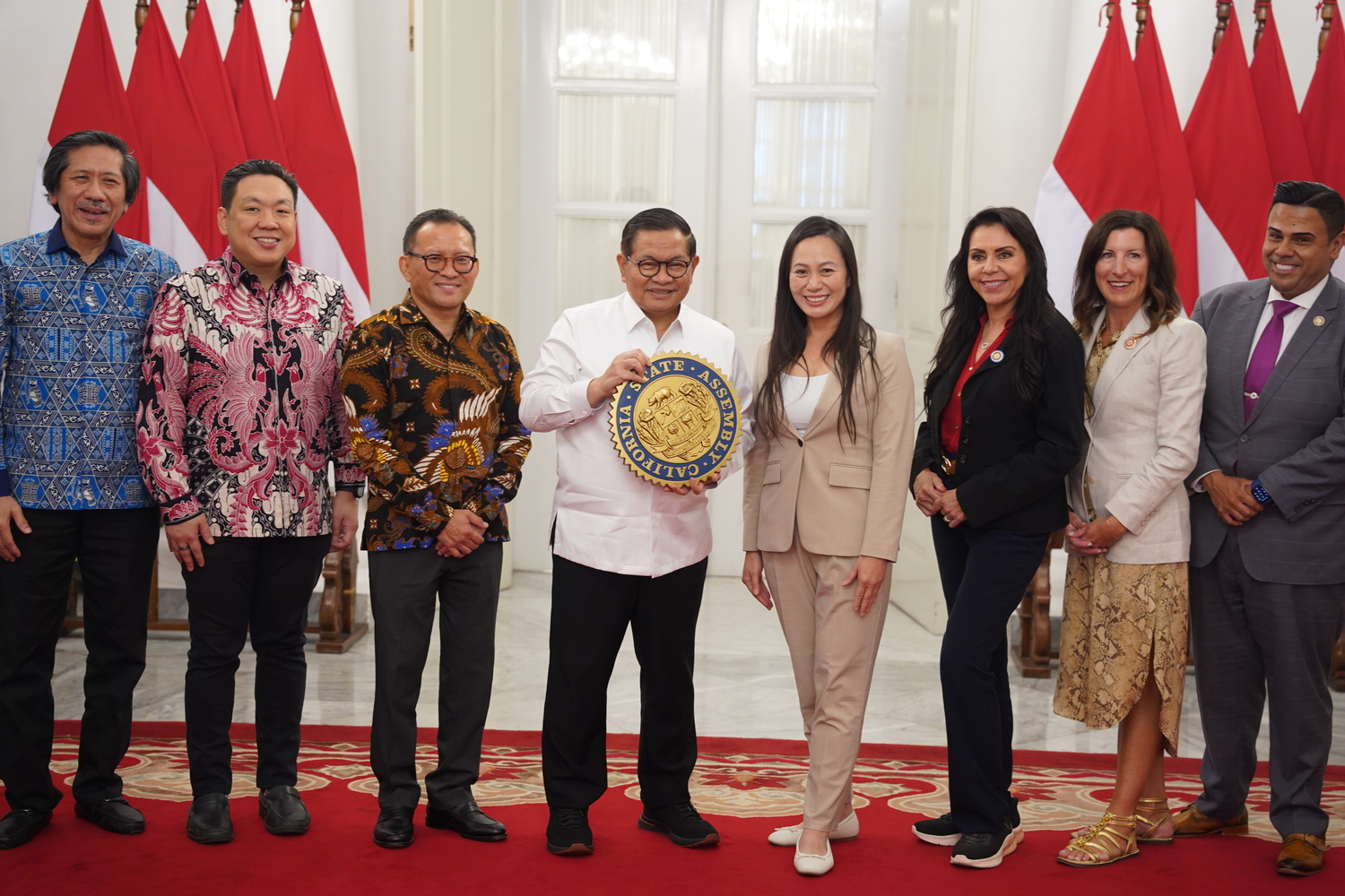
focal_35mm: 68
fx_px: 2529
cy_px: 448
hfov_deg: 29.8
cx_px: 672
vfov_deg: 20.1
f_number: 3.2
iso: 1600
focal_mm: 67.7
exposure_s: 1/100
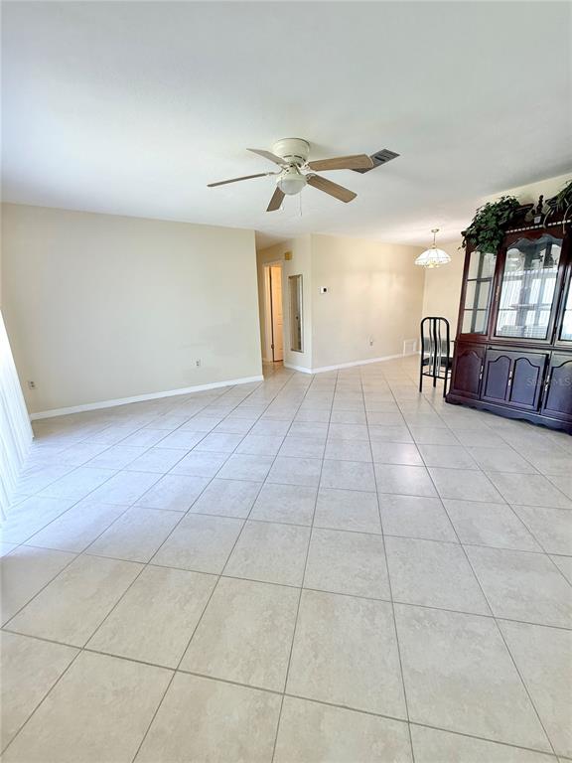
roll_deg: +1.9
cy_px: 382
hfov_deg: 85.7
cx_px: 286
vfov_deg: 102.1
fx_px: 308
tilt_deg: -13.8
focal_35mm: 14
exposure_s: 1/120
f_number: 2.2
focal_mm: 2.22
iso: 160
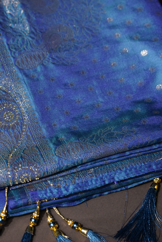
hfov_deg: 8.9
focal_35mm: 154
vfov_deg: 13.3
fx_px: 1039
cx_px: 79
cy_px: 68
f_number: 4
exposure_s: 1/160
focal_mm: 105
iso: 800
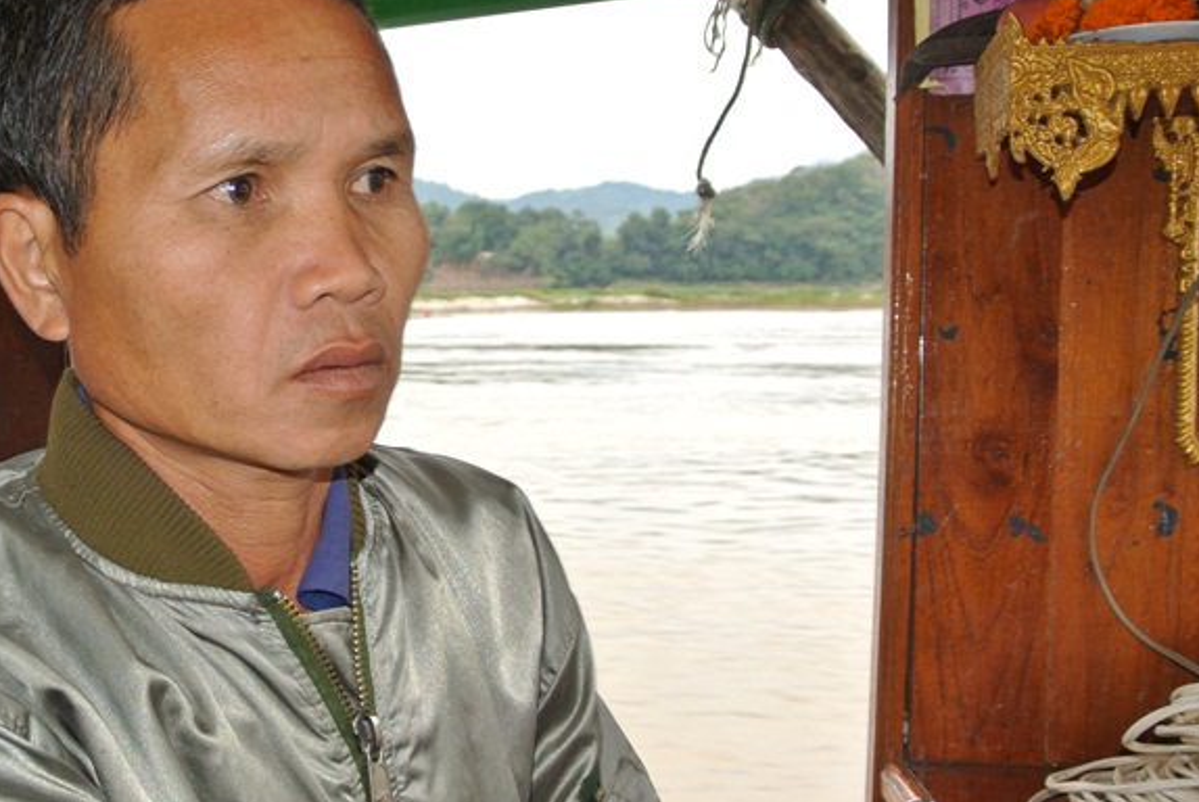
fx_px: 1567
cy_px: 545
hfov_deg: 40.8
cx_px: 318
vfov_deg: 28.5
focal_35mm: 47
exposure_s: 1/60
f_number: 3.5
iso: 140
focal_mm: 11.4
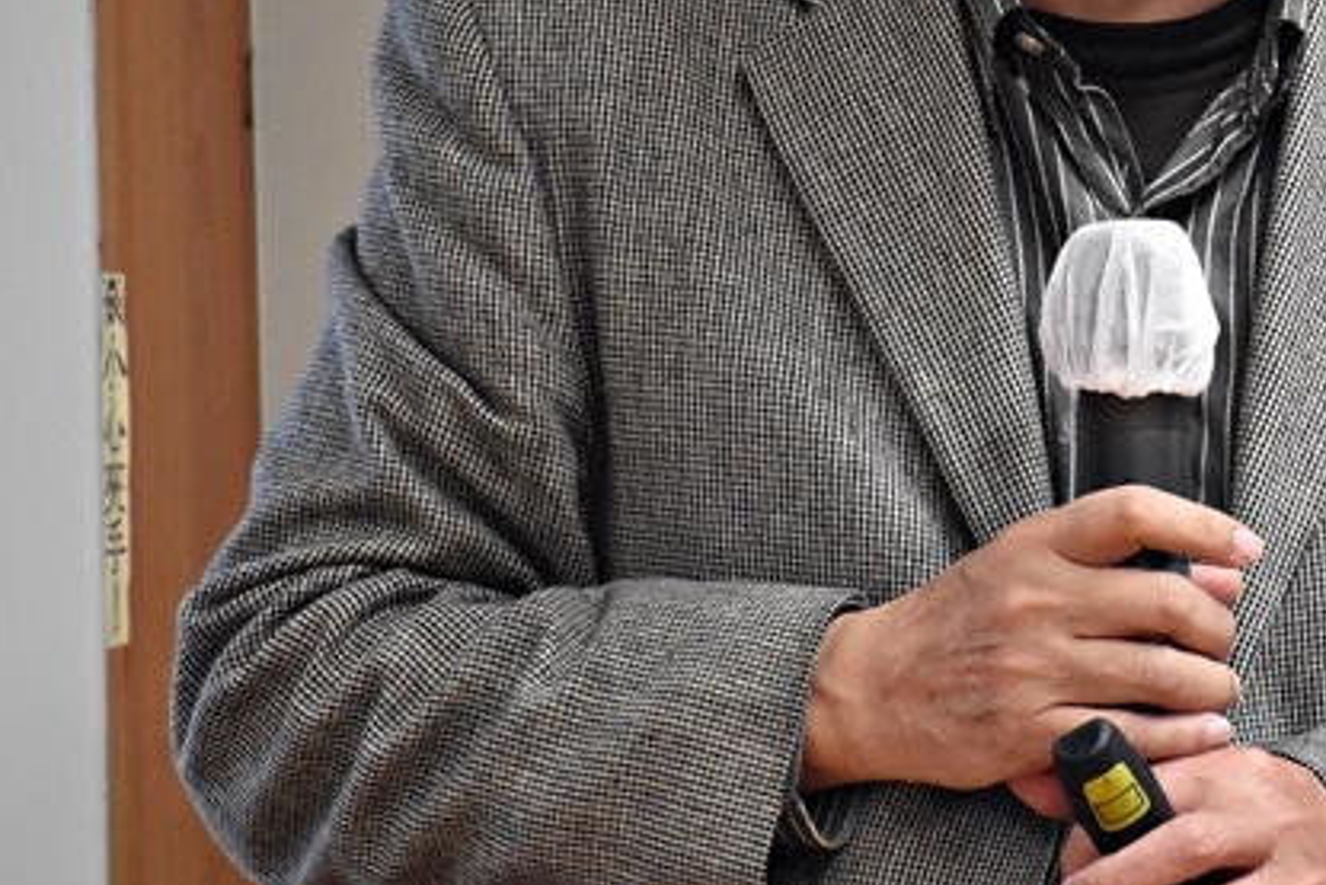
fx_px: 13632
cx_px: 1278
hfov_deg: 5.6
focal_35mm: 370
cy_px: 107
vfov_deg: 3.7
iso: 3200
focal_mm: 100
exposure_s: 1/160
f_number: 5.6
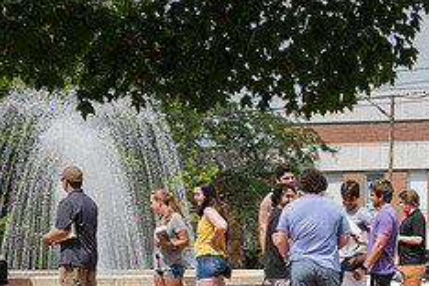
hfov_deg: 16.8
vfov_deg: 11.4
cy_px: 291
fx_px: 1418
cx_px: 431
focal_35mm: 119
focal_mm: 48
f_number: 6.3
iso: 100
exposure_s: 1/320
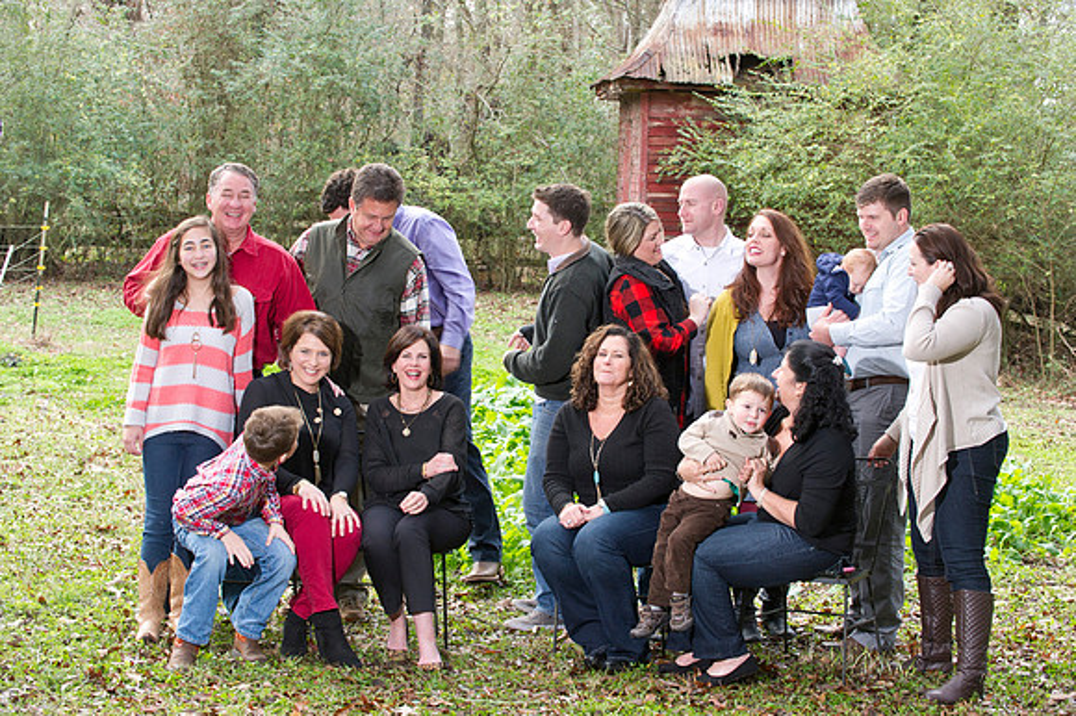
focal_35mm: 82
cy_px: 358
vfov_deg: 16.6
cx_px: 538
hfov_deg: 24.8
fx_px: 2449
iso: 1250
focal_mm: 82
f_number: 6.3
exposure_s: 1/125
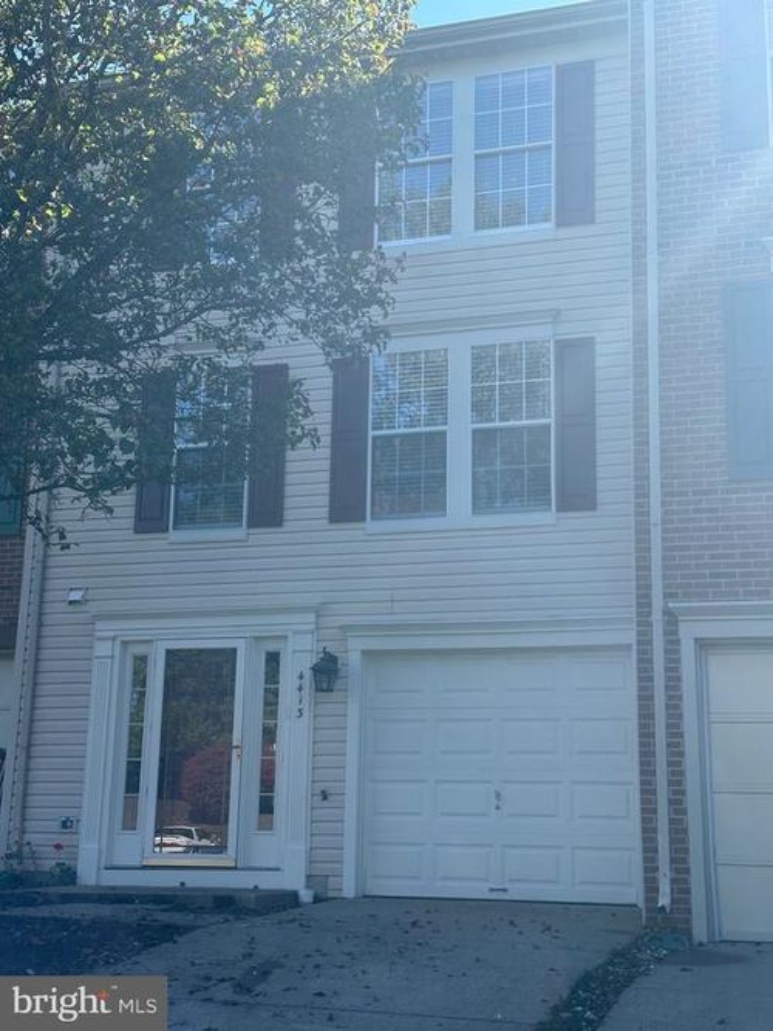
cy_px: 516
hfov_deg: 30.3
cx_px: 386
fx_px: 1430
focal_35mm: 48
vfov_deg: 39.7
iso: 64
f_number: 1.78
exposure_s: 1/1815
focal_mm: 6.86
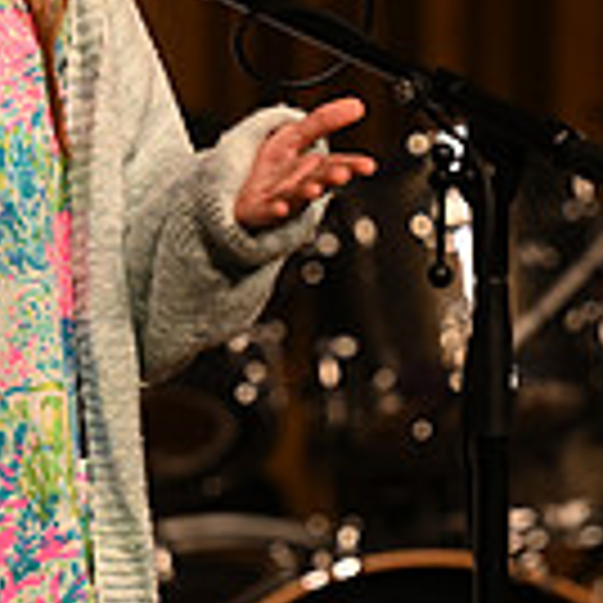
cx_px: 158
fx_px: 10544
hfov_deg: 3.3
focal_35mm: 535
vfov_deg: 3.3
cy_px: 115
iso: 640
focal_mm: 145
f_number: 2.8
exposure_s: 1/320
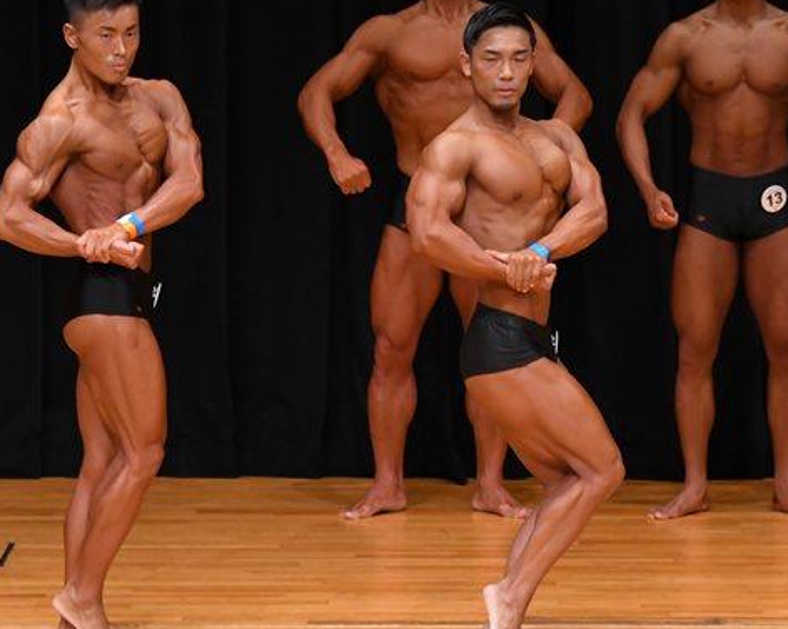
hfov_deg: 4.9
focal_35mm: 393
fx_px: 9160
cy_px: 319
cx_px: 530
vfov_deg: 3.9
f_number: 5.6
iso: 3200
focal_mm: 170
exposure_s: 1/400
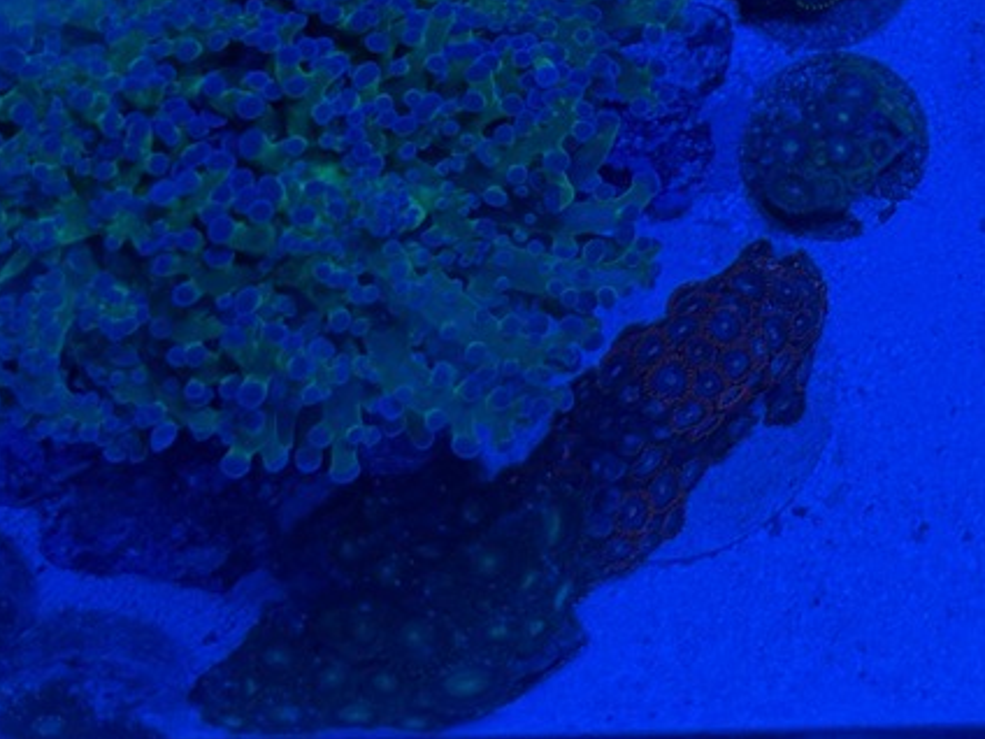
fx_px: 3301
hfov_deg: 16.0
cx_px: 1324
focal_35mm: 116
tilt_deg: -55.9
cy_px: -358
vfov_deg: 12.2
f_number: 1.78
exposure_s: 1/123
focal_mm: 6.76
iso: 80
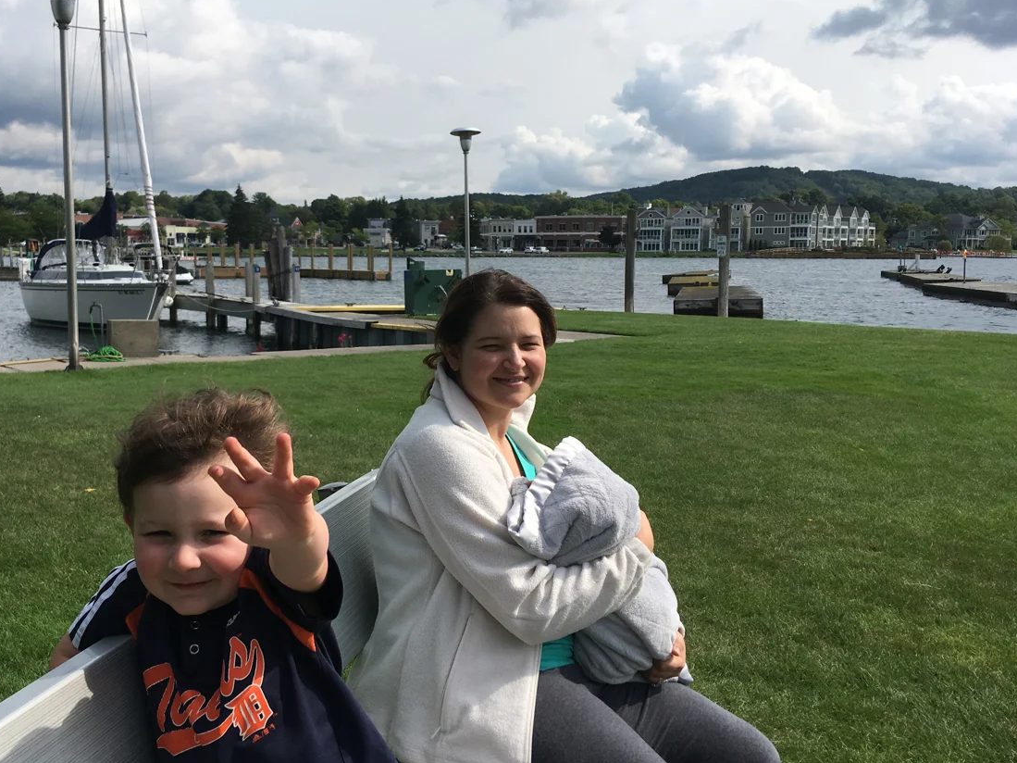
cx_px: 375
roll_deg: -0.9
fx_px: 1116
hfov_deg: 48.5
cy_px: 377
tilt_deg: -8.5
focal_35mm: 38
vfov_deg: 37.7
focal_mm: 4.15
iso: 25
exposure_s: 1/1832
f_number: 2.2
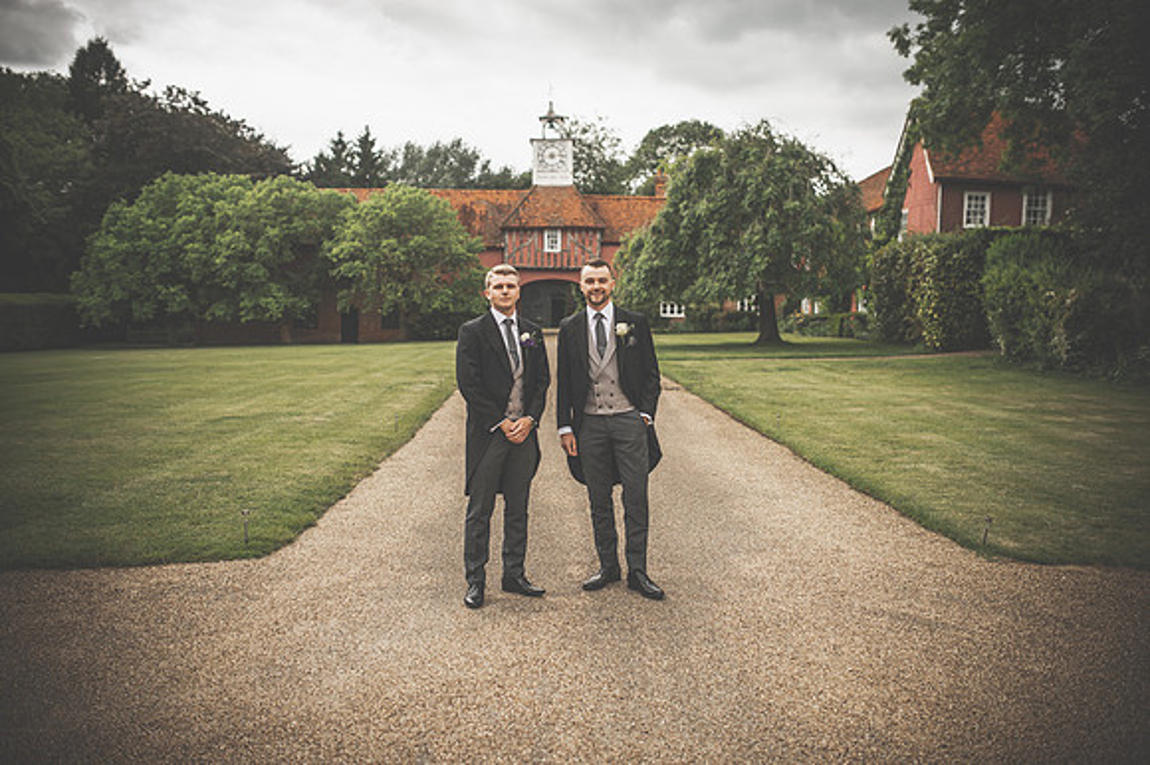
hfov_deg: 53.7
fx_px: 1136
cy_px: 382
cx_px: 575
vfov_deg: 37.2
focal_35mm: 36
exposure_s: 1/640
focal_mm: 35
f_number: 2
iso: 100
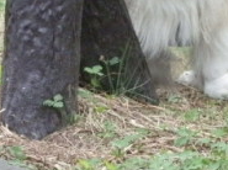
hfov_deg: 6.7
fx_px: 1959
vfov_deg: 5.0
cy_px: -36
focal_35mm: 298
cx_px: 137
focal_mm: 19.78
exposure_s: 1/640
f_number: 4.1
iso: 640
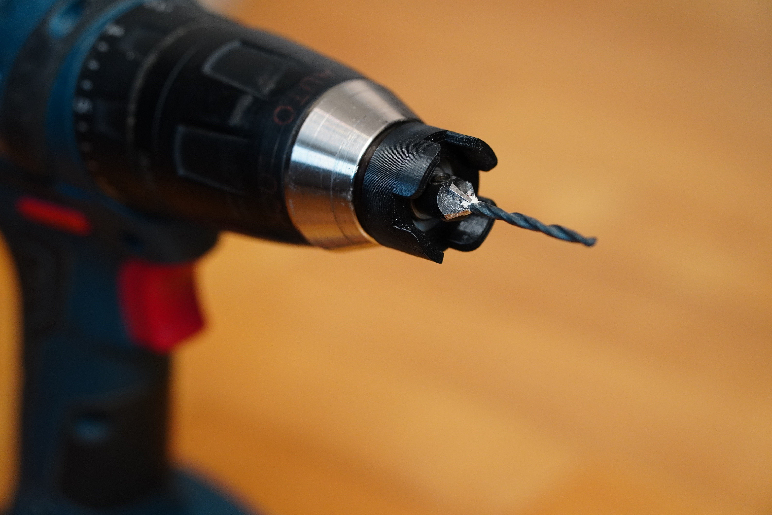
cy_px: 258
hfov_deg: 24.2
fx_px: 1801
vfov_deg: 16.3
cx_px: 386
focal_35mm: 84
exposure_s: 1/100
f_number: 2.8
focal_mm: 56
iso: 1250
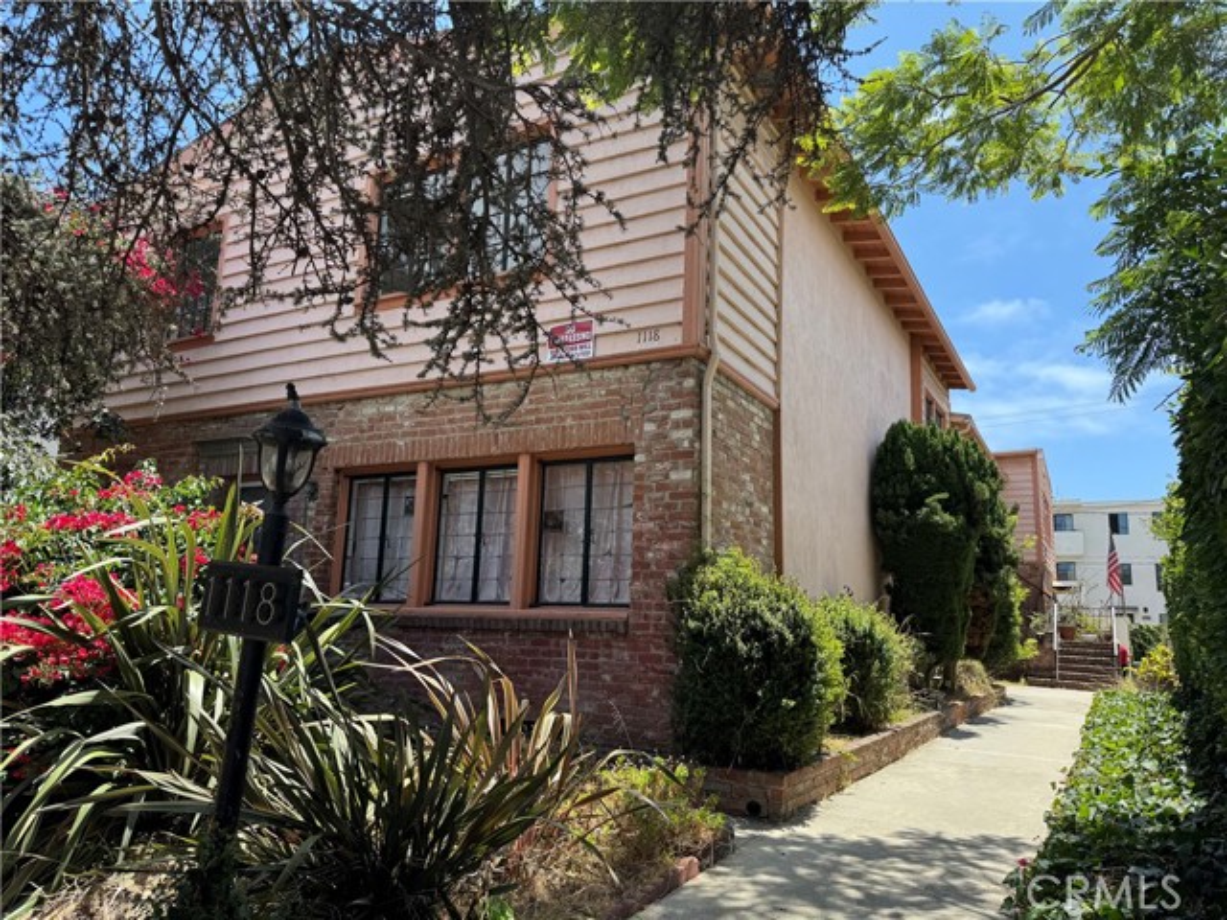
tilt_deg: +10.5
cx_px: 614
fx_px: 851
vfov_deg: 56.8
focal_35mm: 24
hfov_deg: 71.6
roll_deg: -2.2
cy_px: 460
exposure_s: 1/1488
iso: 80
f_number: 1.78
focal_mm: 6.76
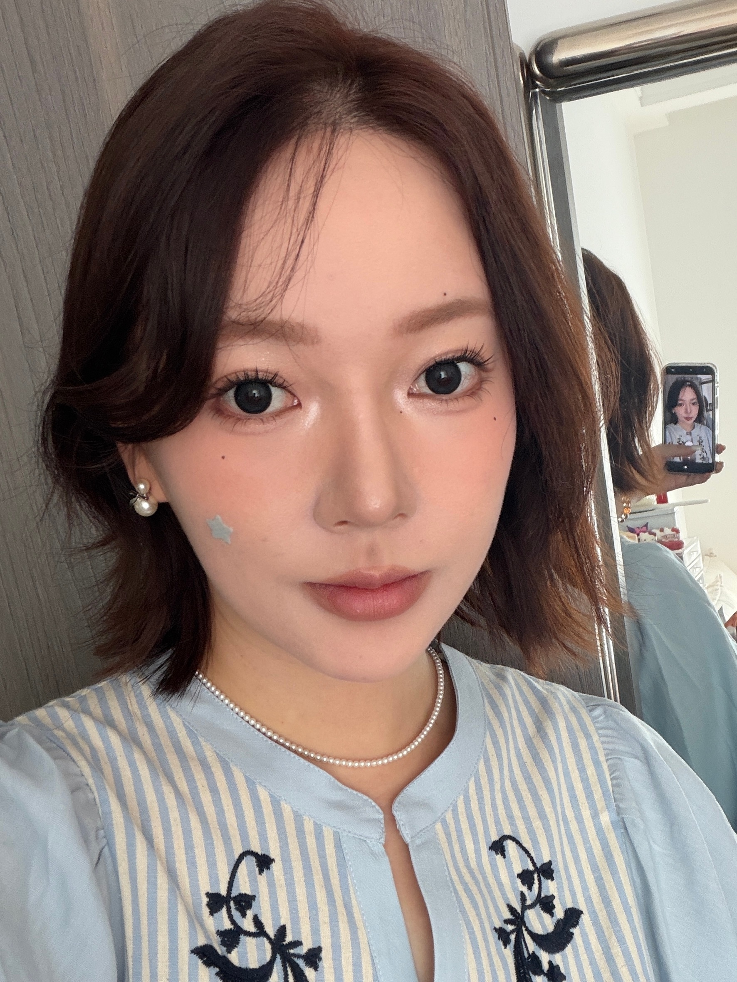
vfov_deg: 60.0
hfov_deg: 46.8
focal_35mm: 30
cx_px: 368
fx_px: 851
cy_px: 491
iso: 125
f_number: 1.9
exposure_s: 1/60
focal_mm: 2.71
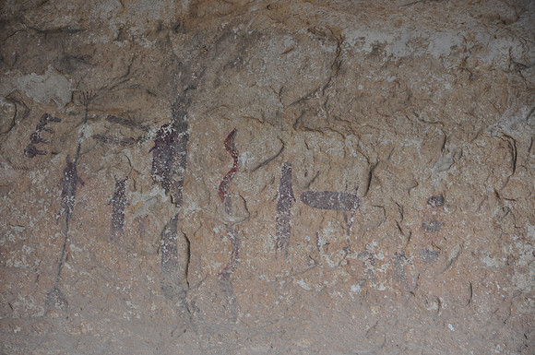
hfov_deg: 13.1
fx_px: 2337
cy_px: 178
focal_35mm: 158
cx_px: 268
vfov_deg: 8.7
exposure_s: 1/60
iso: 500
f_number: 5.6
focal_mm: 105
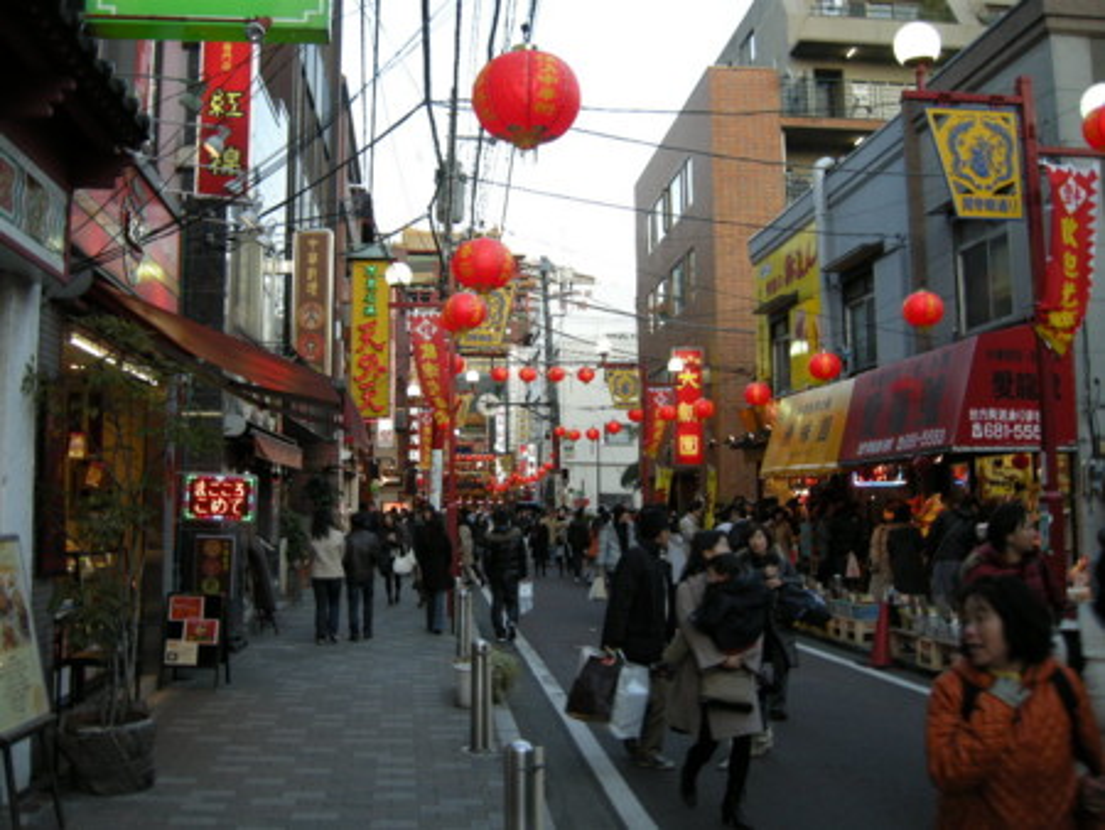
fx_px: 1118
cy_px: 415
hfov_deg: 52.6
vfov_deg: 40.7
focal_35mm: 35
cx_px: 552
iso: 73
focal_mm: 7.5
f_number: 2.7
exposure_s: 1/49.4
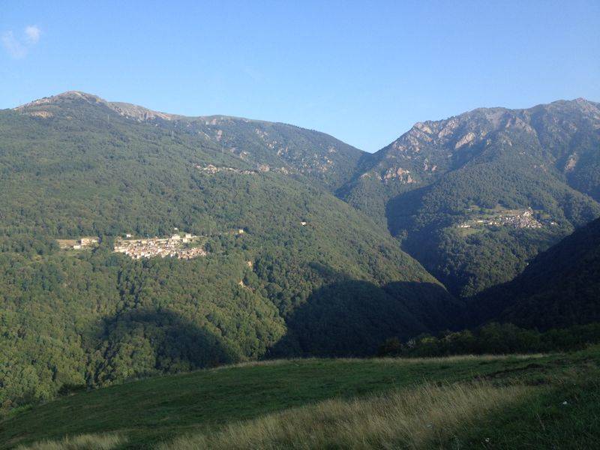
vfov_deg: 40.7
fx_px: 607
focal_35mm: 35
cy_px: 225
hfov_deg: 52.6
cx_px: 300
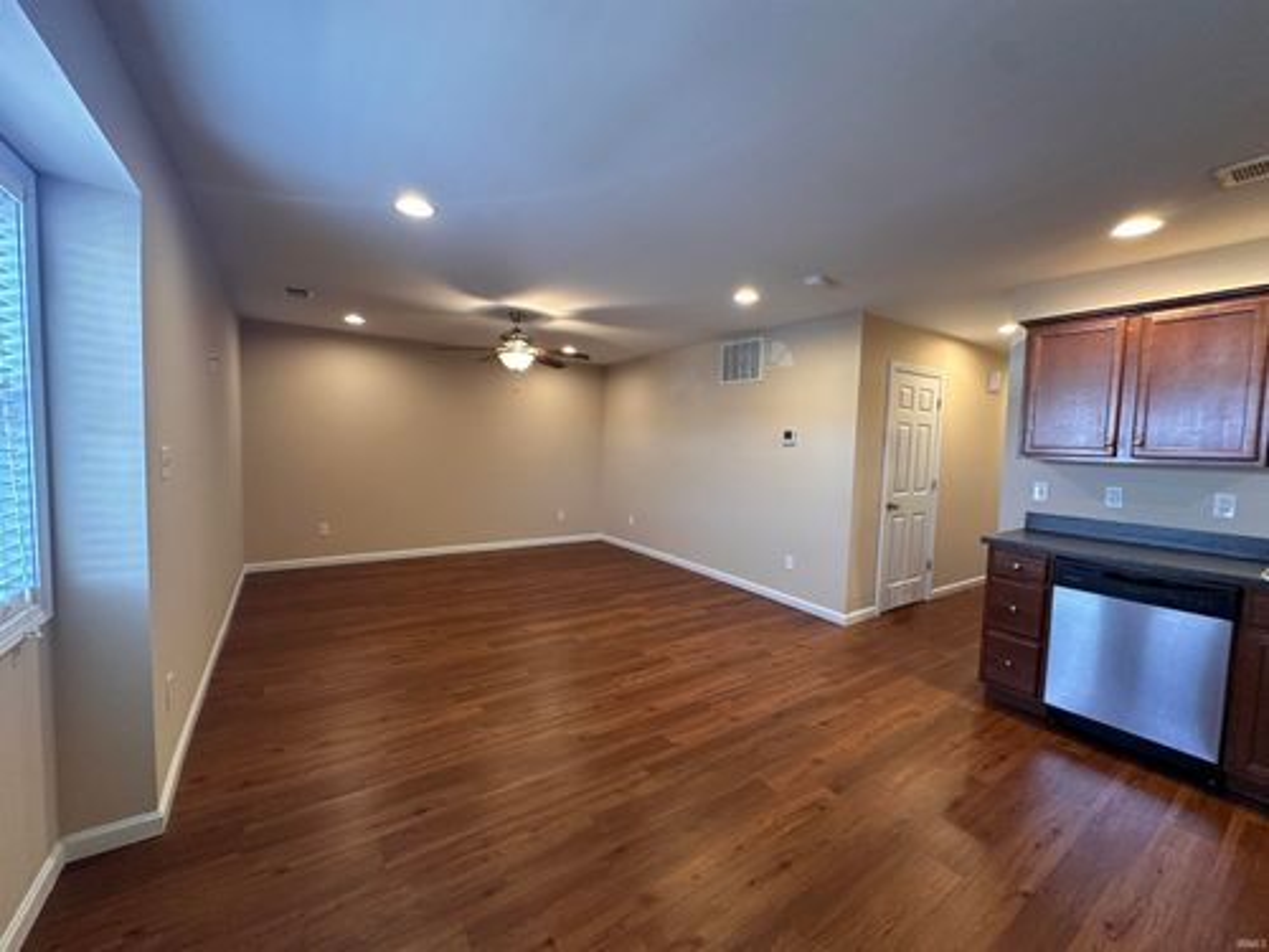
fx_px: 513
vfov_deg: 85.7
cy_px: 476
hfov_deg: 102.1
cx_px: 634
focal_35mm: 14
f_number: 2.2
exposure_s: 1/60
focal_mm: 2.22
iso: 320
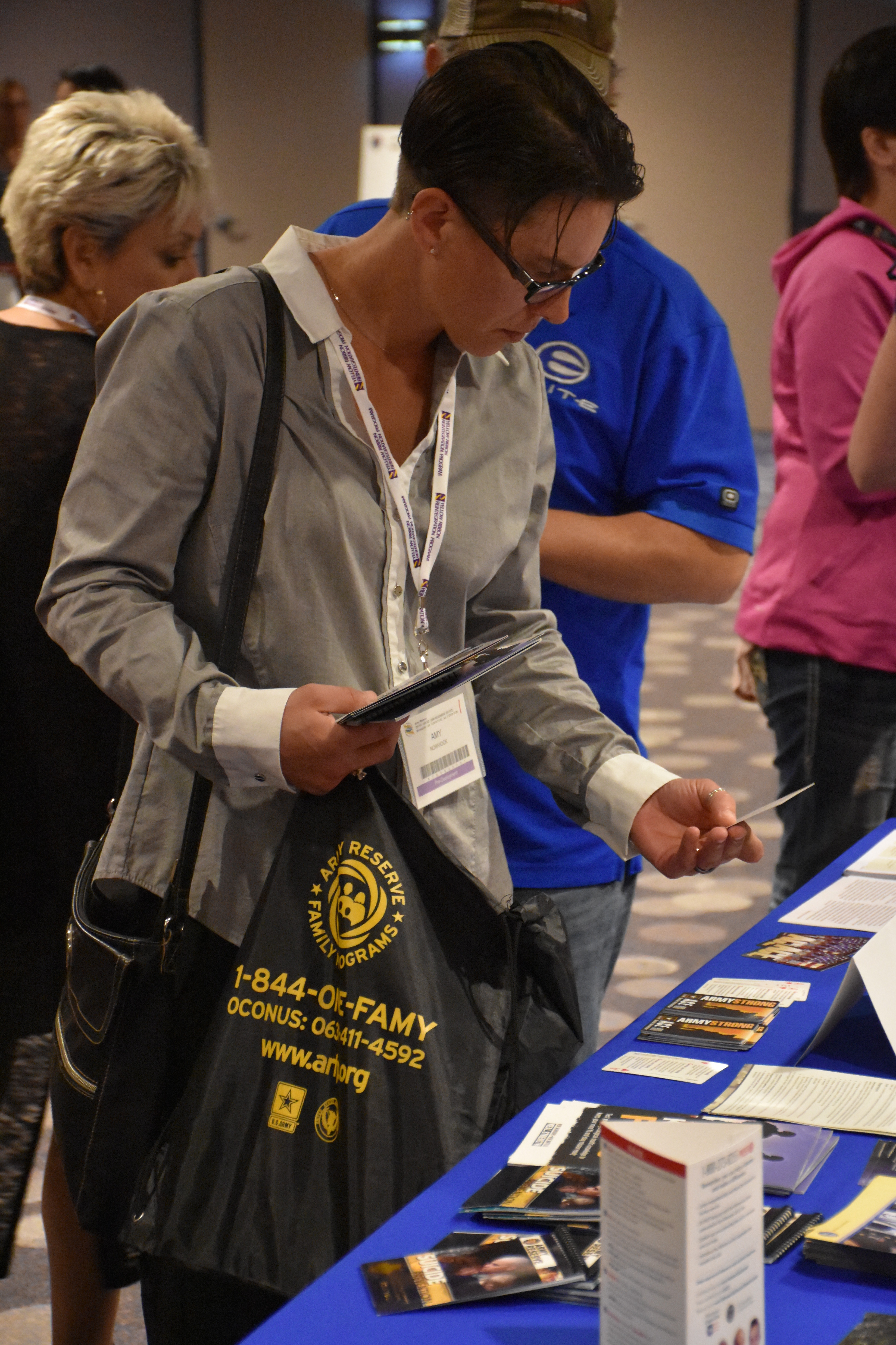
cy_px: 670
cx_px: 458
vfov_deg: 21.9
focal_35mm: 93
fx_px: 3472
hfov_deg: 14.7
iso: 7200
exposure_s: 1/60
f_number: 5
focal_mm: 60
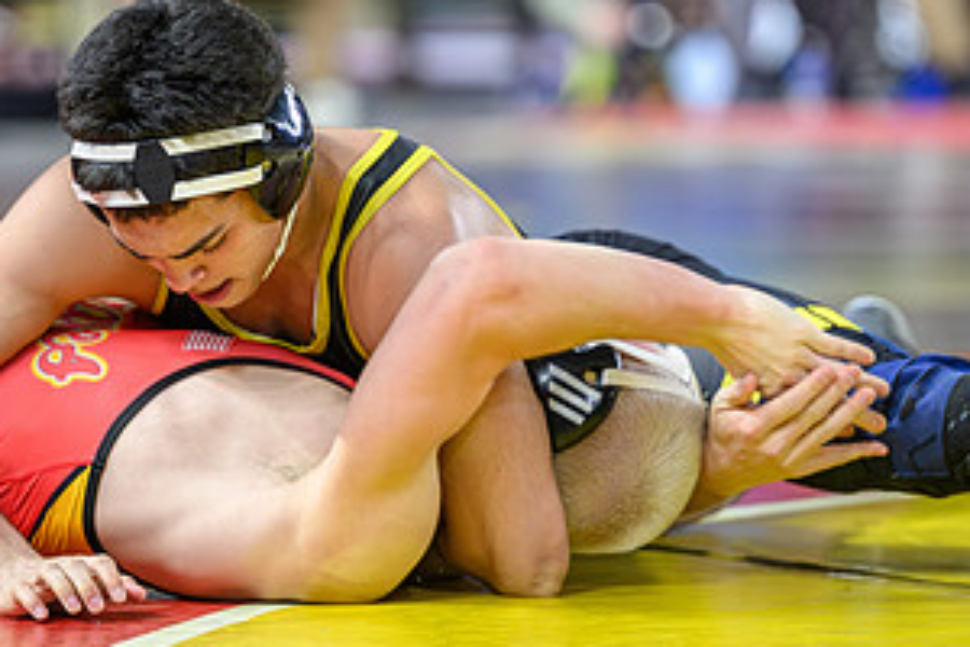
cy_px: 244
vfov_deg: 4.2
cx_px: 385
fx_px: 8810
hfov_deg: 6.3
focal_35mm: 327
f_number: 2.8
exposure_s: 1/800
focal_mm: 165
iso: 2500
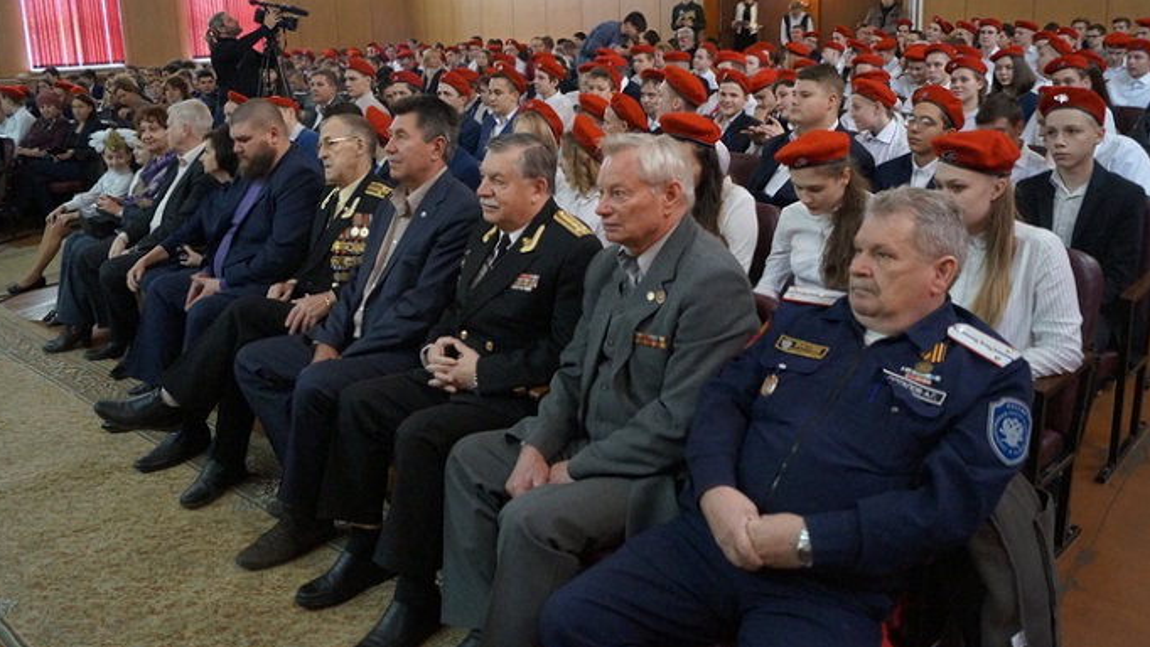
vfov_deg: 40.0
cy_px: 256
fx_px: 885
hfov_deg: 66.1
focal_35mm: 29
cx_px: 582
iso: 3200
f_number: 3.5
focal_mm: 18
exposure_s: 1/80
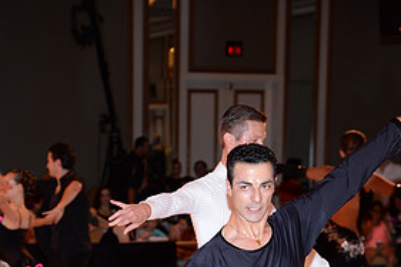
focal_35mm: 161
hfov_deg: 12.8
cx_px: 152
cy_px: 361
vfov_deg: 8.4
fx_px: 1792
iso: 1250
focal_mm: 78
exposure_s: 1/200
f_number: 5
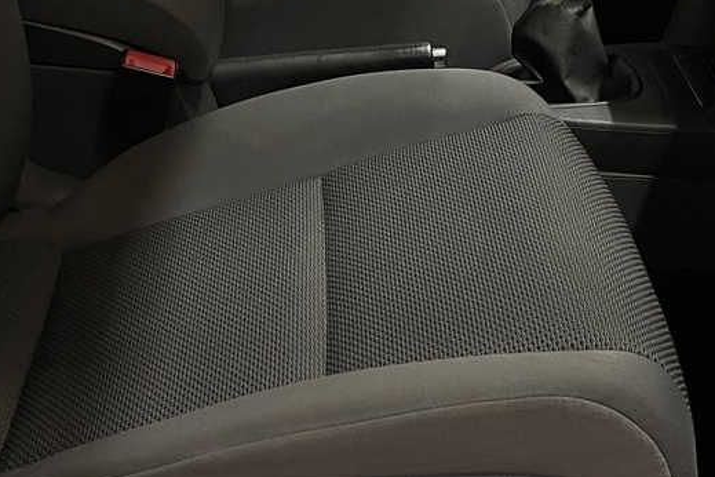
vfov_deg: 18.1
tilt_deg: -26.1
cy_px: 160
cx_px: 361
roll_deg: +3.5
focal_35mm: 75
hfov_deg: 27.0
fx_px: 1489
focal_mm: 4.2
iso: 200
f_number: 1.6
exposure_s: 1/50
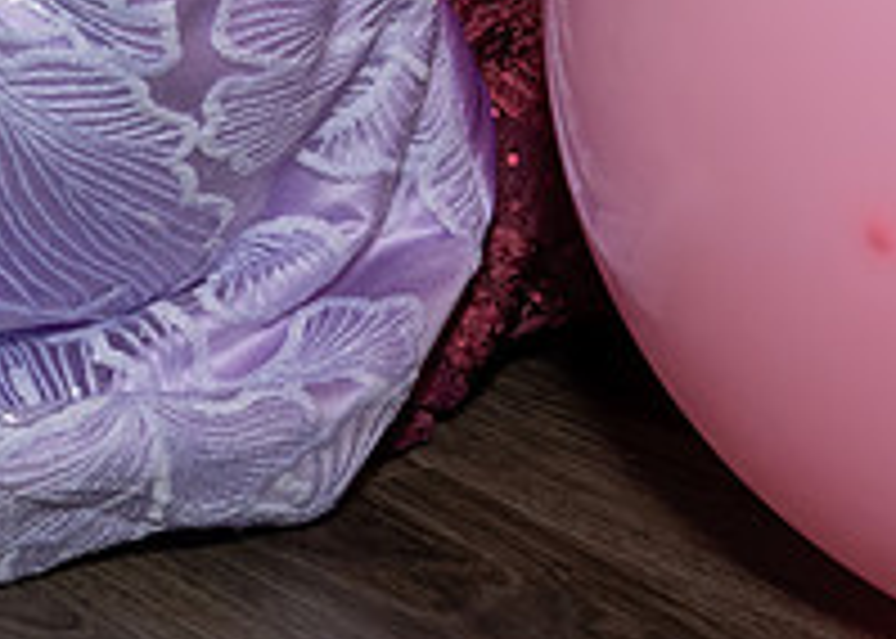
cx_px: 330
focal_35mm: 200
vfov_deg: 7.1
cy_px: -254
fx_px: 5088
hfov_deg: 10.1
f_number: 8
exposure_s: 1/250
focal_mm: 38
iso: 800
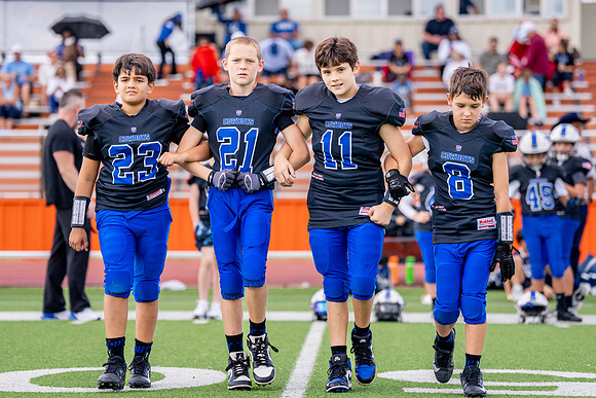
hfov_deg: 14.4
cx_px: 274
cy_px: 170
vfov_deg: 9.6
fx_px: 2364
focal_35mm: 143
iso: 250
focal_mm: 122
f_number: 2.8
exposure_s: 1/2000
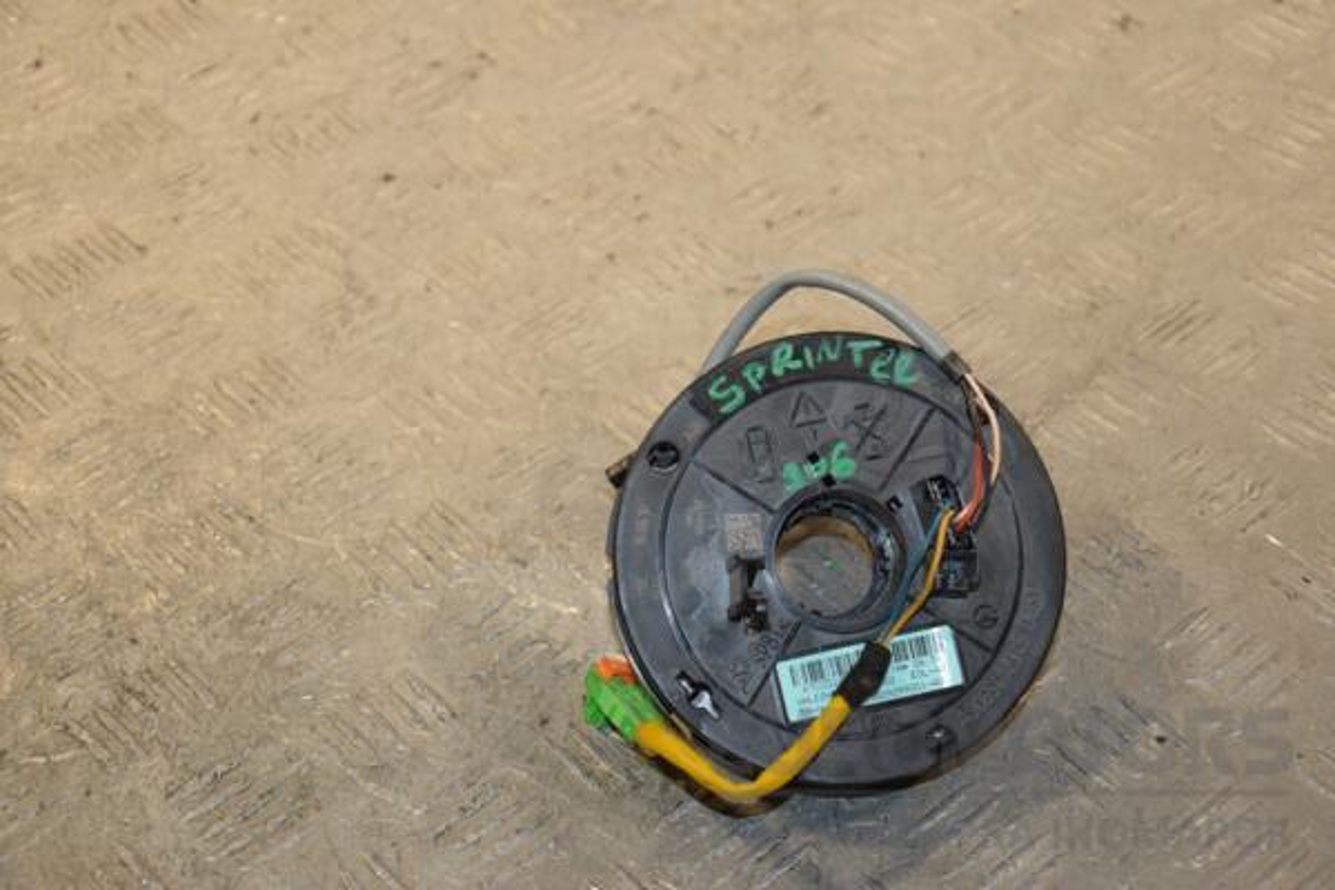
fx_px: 2781
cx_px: 668
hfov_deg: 27.0
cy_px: 445
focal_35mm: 75
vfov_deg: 18.2
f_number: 5
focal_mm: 50
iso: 800
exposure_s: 1/200
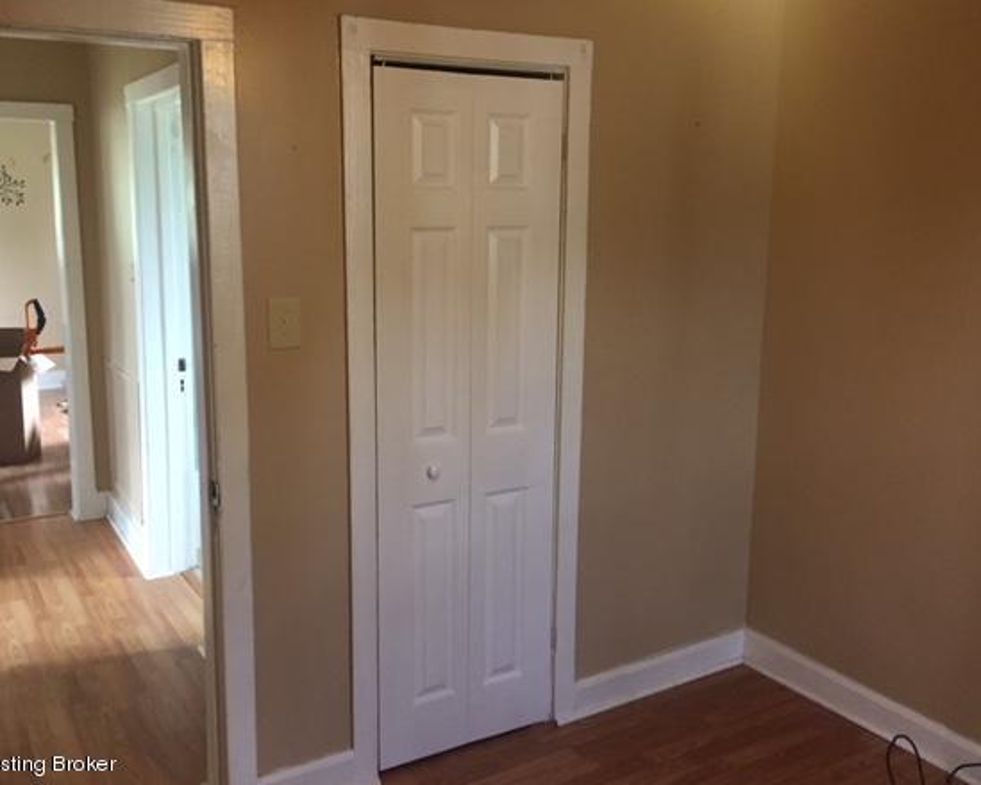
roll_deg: -1.6
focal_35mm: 33
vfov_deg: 44.5
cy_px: 370
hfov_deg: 54.2
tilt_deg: -9.7
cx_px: 472
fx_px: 958
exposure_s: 1/30
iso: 160
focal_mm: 4.15
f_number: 2.2
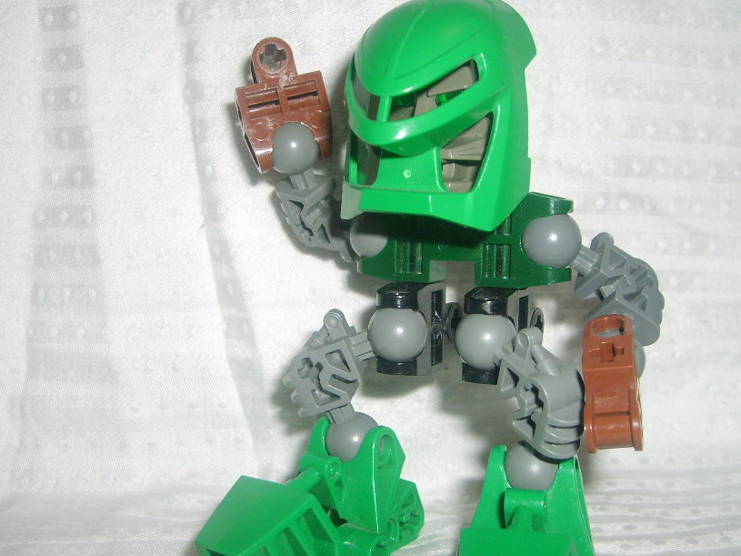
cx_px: 389
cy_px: 297
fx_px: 942
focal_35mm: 44
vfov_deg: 32.9
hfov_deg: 42.9
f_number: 2.8
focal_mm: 5.8
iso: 100
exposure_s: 1/45
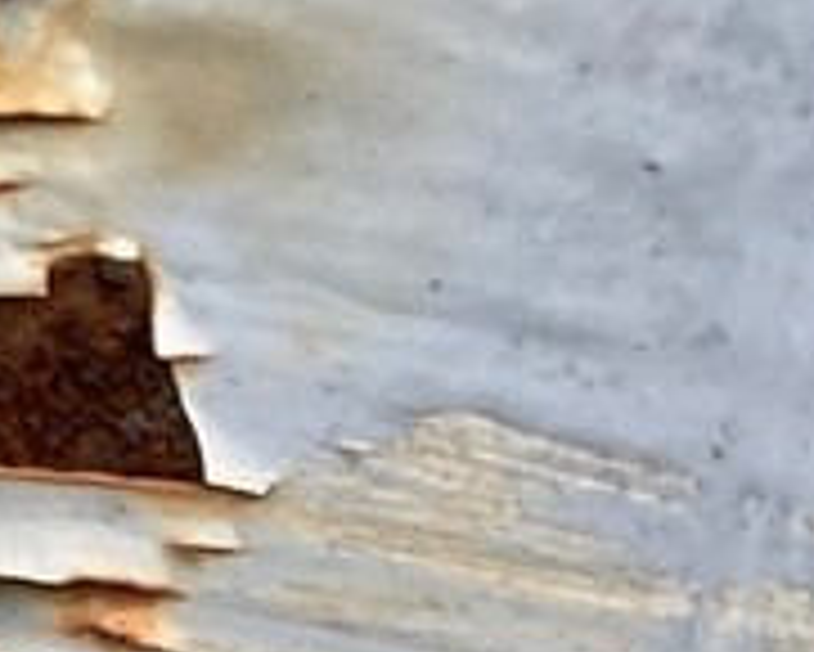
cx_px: -1529
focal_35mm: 202
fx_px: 4869
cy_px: 2131
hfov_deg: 8.3
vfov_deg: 6.7
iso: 32
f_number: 1.8
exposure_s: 1/218
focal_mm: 4.25
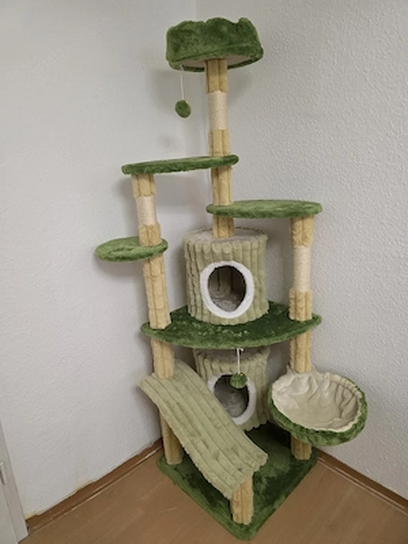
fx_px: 361
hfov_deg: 58.9
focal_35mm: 23
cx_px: 204
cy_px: 272
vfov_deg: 73.9
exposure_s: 1/101
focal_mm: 6.3
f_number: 1.7
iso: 800
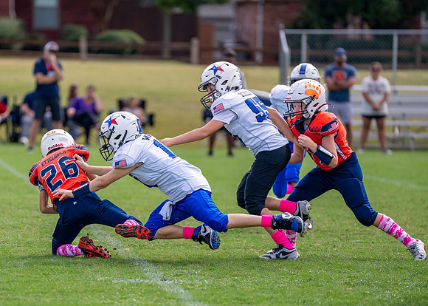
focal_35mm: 256
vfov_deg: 5.6
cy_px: 180
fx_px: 3117
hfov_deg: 7.9
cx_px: 156
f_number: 2.8
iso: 400
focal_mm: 200
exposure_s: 1/4000
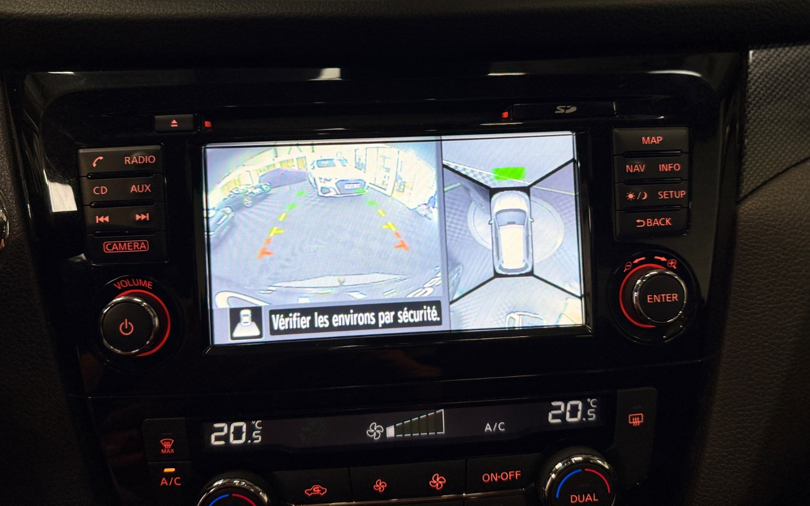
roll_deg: +0.7
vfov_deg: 47.5
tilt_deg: -27.6
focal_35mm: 26
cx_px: 409
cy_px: 227
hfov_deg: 70.4
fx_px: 574
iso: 125
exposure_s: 1/83
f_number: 1.78
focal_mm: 6.76
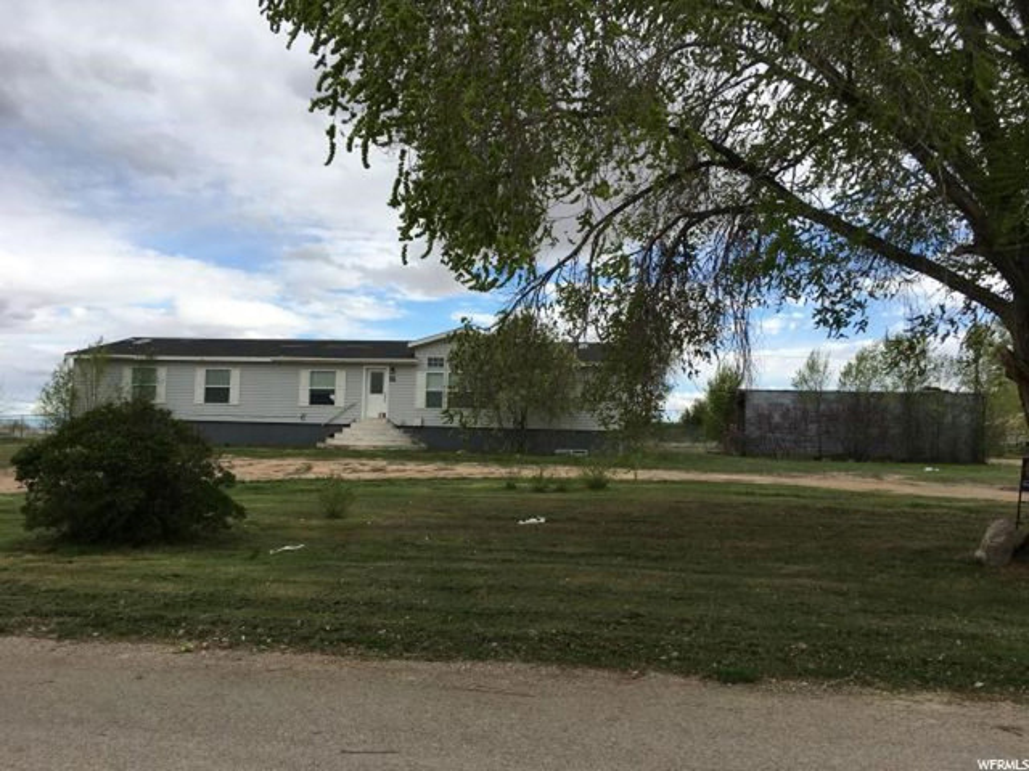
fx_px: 862
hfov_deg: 61.7
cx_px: 514
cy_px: 386
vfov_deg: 48.2
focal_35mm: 29
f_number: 2.2
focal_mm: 4.15
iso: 25
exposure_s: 1/884
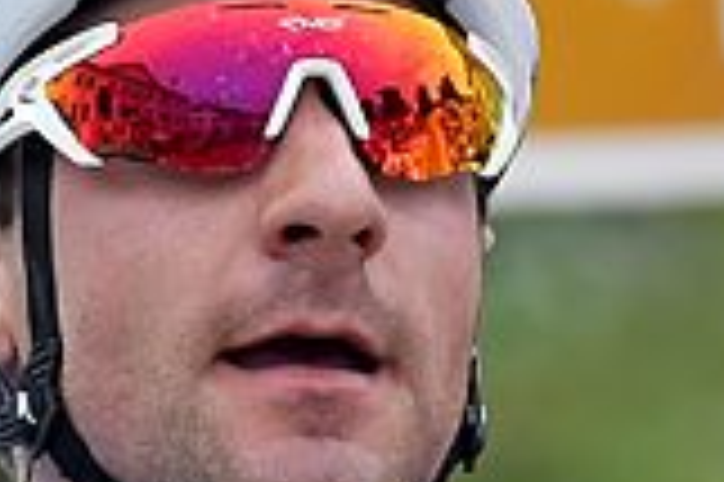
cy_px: 896
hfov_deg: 1.1
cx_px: 450
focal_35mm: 1864
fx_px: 37448
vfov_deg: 0.7
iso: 640
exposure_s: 1/2000
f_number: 8
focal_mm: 300
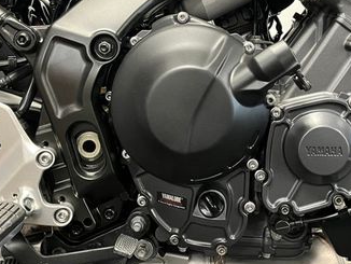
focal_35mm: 51
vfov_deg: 28.0
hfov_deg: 37.4
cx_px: 191
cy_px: 54
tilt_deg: -8.5
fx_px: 518
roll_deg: -0.3
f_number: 1.6
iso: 500
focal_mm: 5.1
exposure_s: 1/50
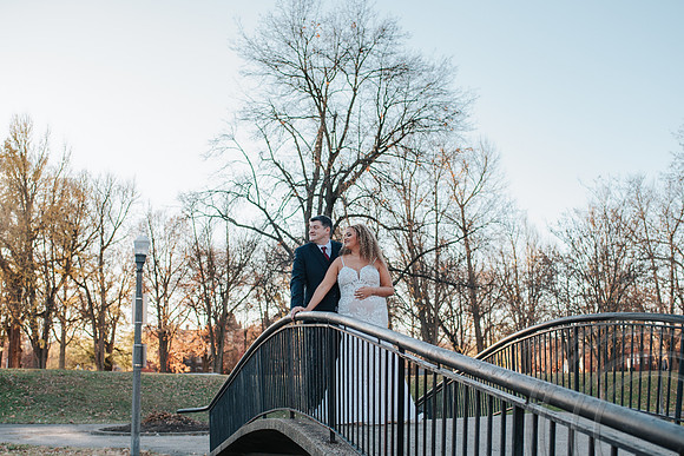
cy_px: 265
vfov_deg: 29.0
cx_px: 332
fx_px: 882
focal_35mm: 46
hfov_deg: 42.4
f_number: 2.8
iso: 100
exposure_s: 1/500
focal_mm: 35
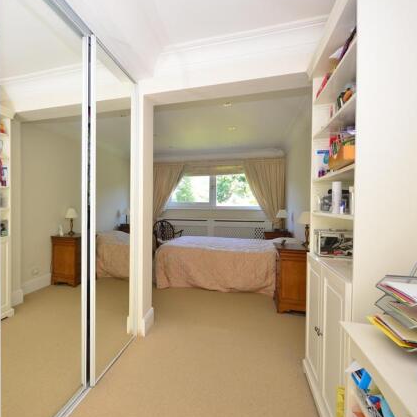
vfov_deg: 74.8
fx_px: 273
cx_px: 129
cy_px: 206
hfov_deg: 71.9
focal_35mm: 20
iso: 200
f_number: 5
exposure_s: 1/30
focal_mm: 10
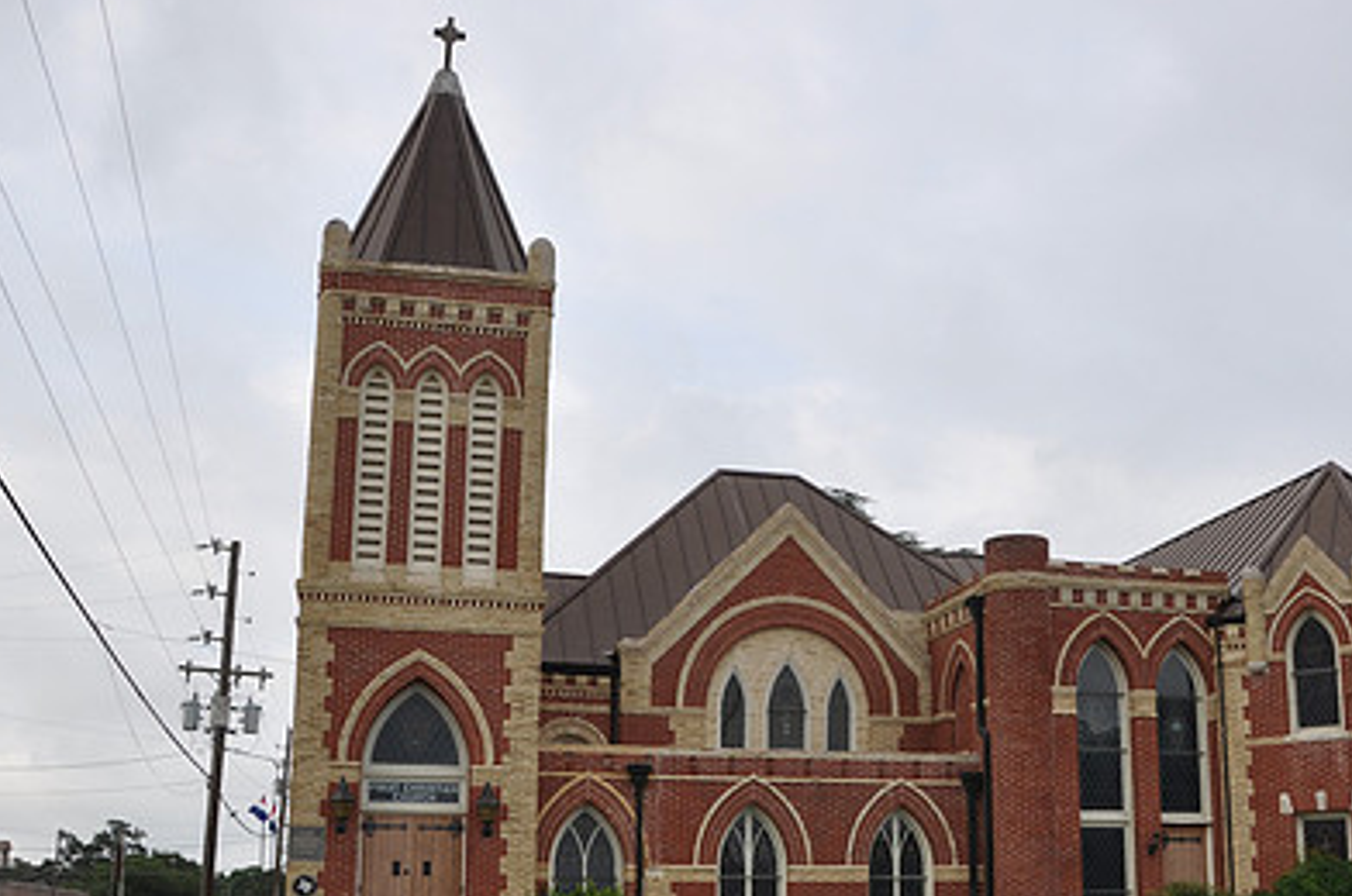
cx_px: 848
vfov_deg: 32.8
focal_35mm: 40
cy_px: 636
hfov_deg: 48.1
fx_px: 1500
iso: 200
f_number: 6.3
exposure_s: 1/200
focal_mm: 18
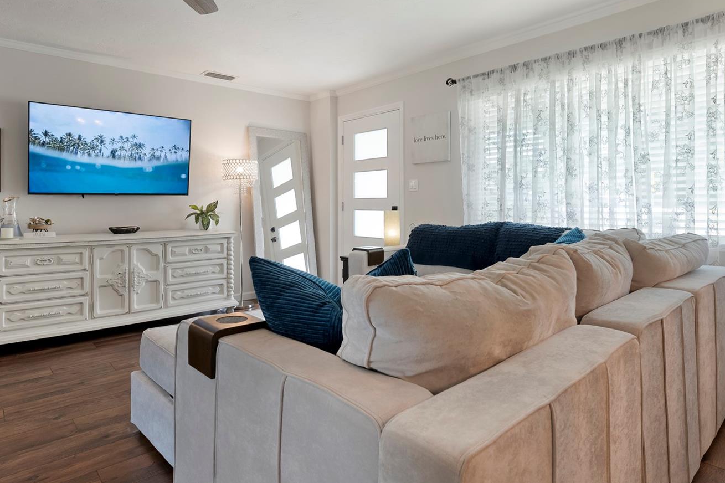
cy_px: 201
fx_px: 443
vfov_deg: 56.9
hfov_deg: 78.6
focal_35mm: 22
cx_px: 354
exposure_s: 1/4
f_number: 8
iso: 500
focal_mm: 18
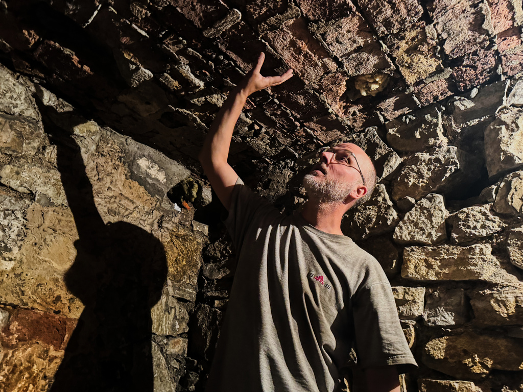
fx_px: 363
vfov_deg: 56.8
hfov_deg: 71.6
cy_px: 196
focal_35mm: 24
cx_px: 262
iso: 640
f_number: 1.8
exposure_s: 1/33
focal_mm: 6.8
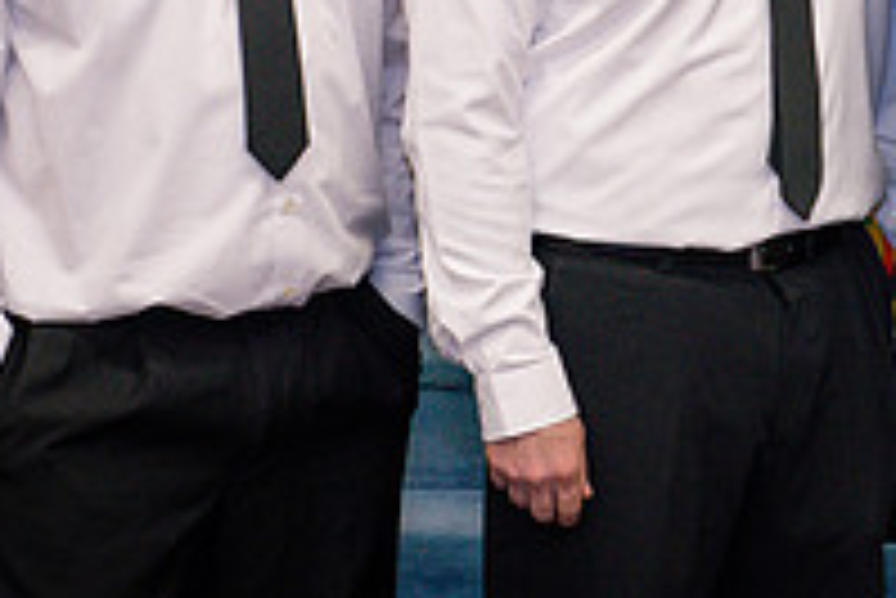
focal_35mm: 152
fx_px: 3786
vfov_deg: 8.9
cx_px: 937
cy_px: -126
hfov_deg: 13.3
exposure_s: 1/125
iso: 800
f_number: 5
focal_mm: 50
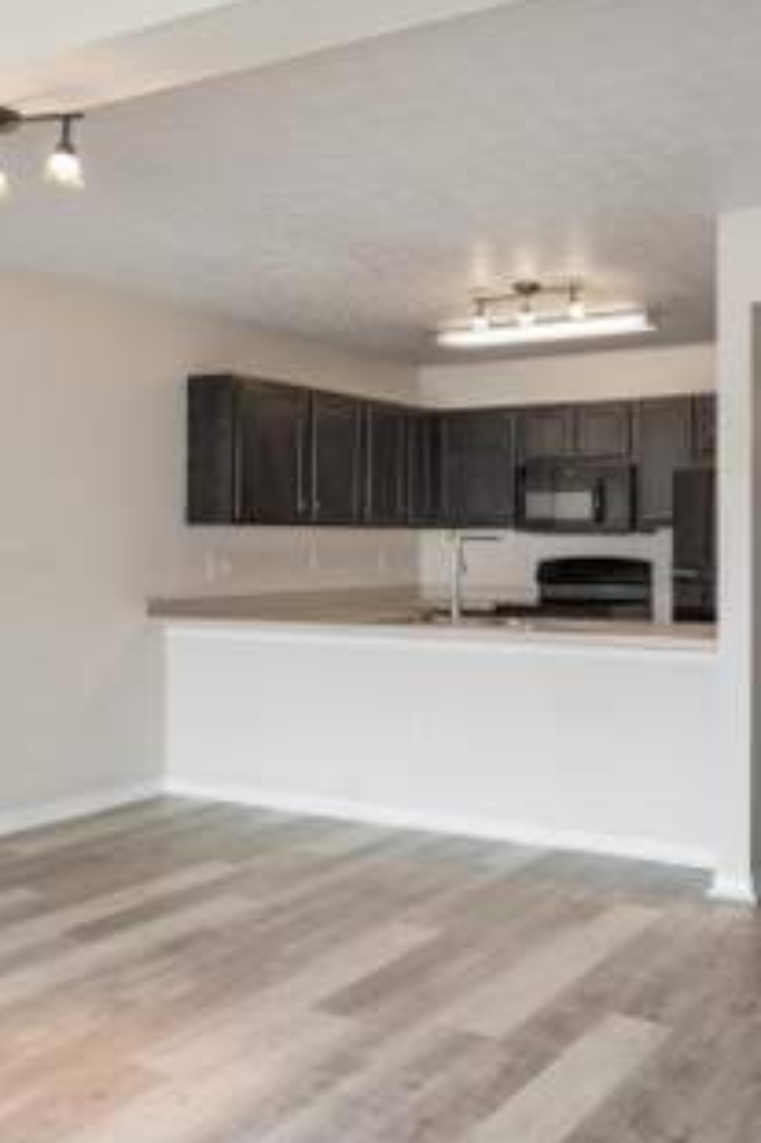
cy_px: 564
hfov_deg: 35.7
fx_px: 1174
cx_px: 467
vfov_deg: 51.9
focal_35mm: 37
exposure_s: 1/6
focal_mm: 24
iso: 100
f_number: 8
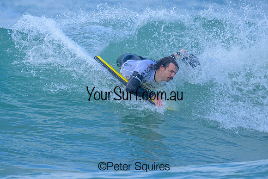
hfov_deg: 1.9
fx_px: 8191
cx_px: 115
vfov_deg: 1.3
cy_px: 92
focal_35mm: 1100
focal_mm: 800
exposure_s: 1/2000
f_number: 6.3
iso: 1250
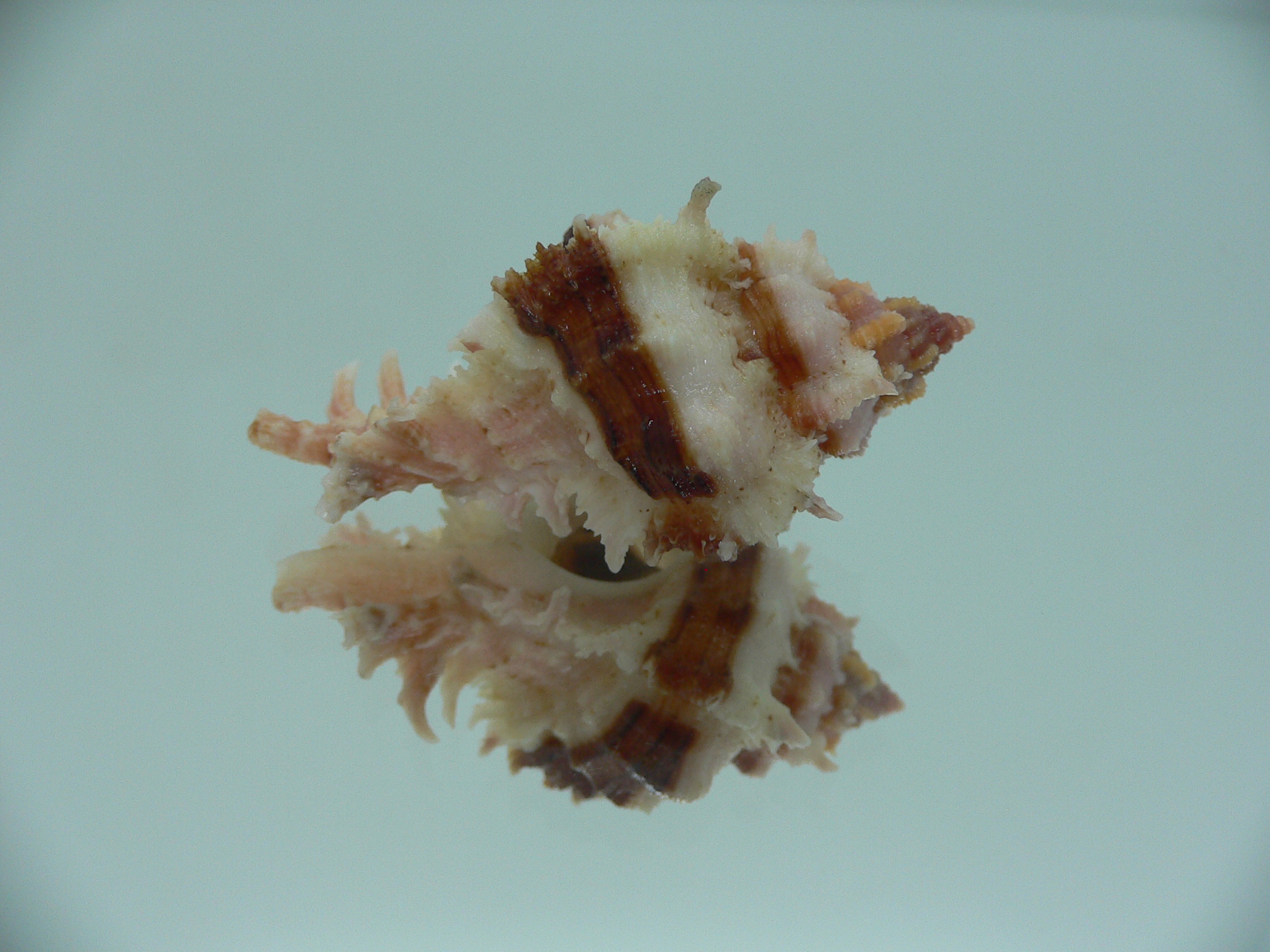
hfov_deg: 52.6
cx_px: 635
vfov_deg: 40.7
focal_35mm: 35
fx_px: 1284
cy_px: 476
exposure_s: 1/60
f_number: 2.8
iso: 80
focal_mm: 4.6
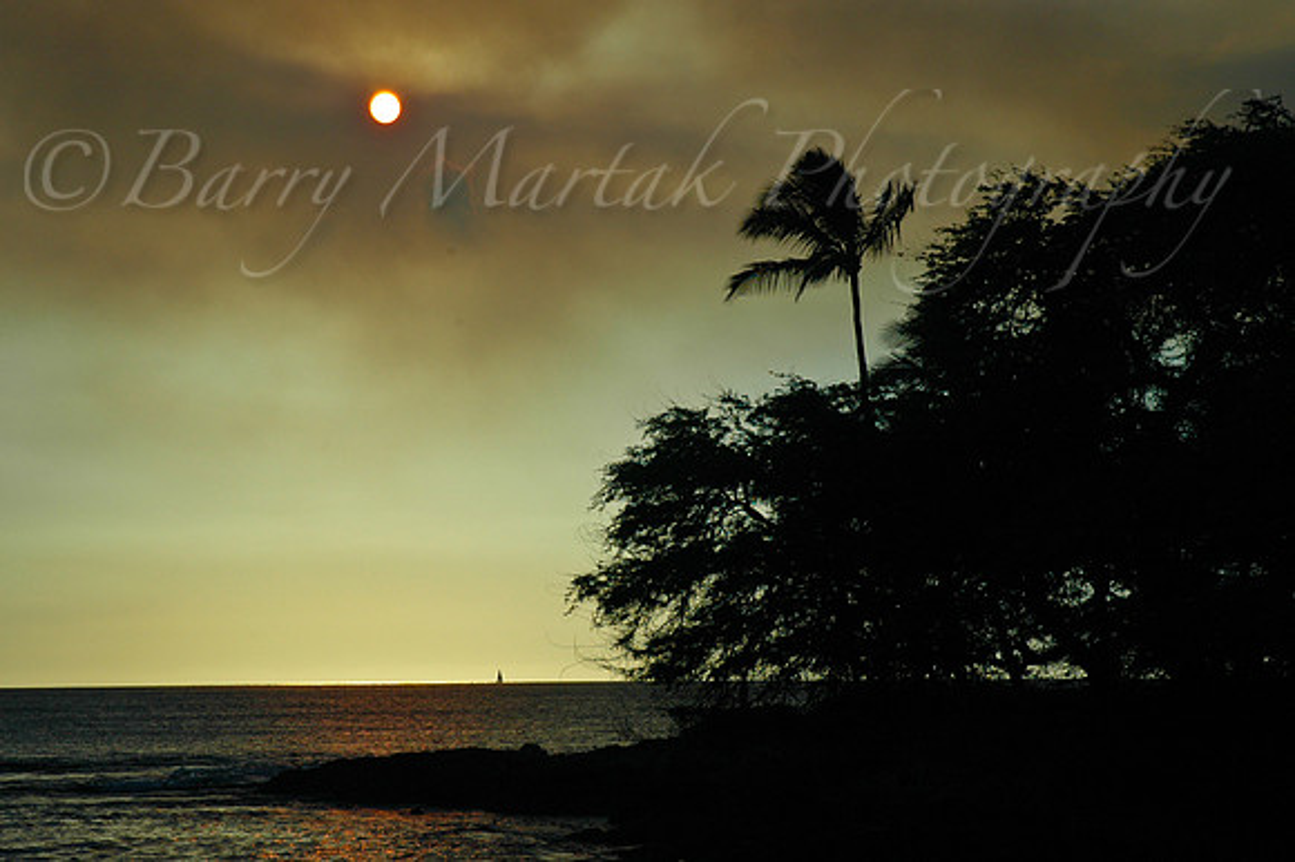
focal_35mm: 82
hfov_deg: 24.6
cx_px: 648
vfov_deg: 16.5
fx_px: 2966
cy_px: 431
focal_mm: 55
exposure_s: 1/640
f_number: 13
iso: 400
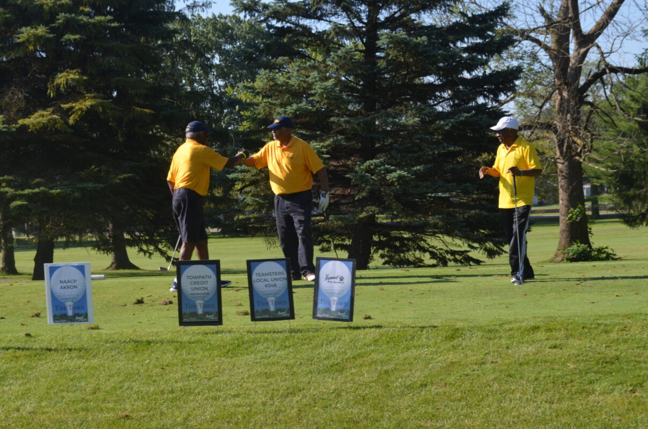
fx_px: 1482
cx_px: 324
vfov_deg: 16.5
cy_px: 214
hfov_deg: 24.7
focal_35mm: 82
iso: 200
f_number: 7.1
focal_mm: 55
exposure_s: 1/200
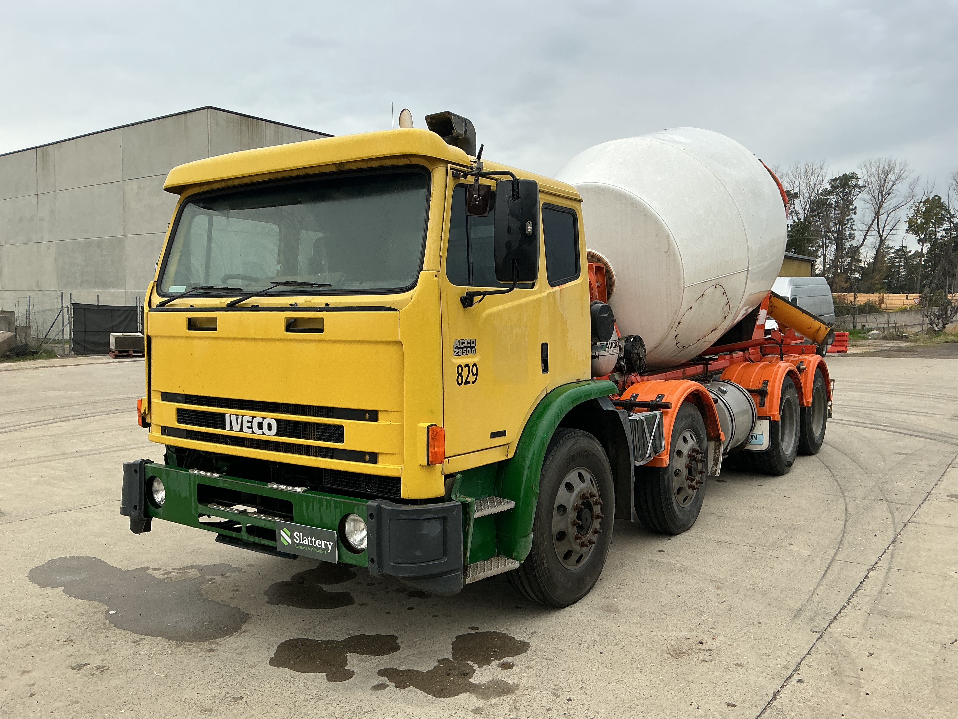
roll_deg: -0.4
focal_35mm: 29
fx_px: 803
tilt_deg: -3.9
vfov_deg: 48.2
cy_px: 360
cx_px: 479
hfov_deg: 61.7
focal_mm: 3
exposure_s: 1/355
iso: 25
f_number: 1.8
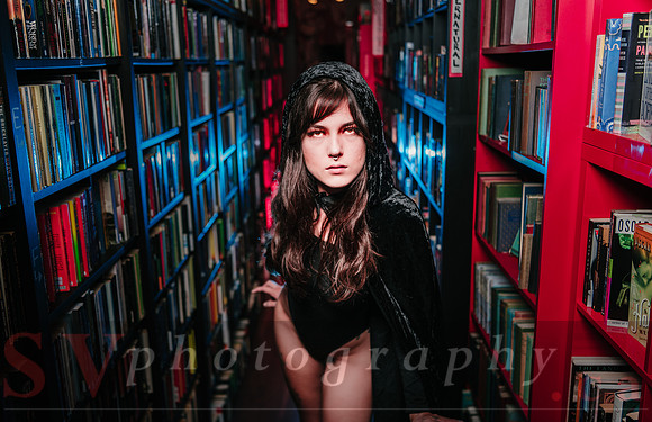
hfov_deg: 55.4
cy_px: 207
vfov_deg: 37.5
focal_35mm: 35
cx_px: 326
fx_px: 621
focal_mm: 34
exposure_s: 1/200
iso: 64
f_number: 2.8
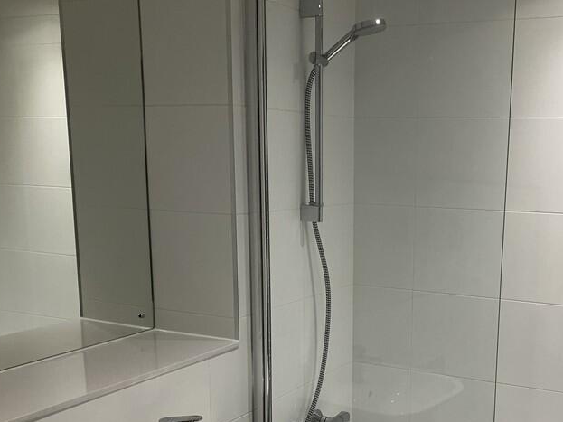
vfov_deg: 31.0
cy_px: 317
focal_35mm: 46
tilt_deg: -12.3
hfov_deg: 40.5
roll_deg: -0.3
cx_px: 391
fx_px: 748
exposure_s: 1/60
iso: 100
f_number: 1.8
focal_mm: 3.99
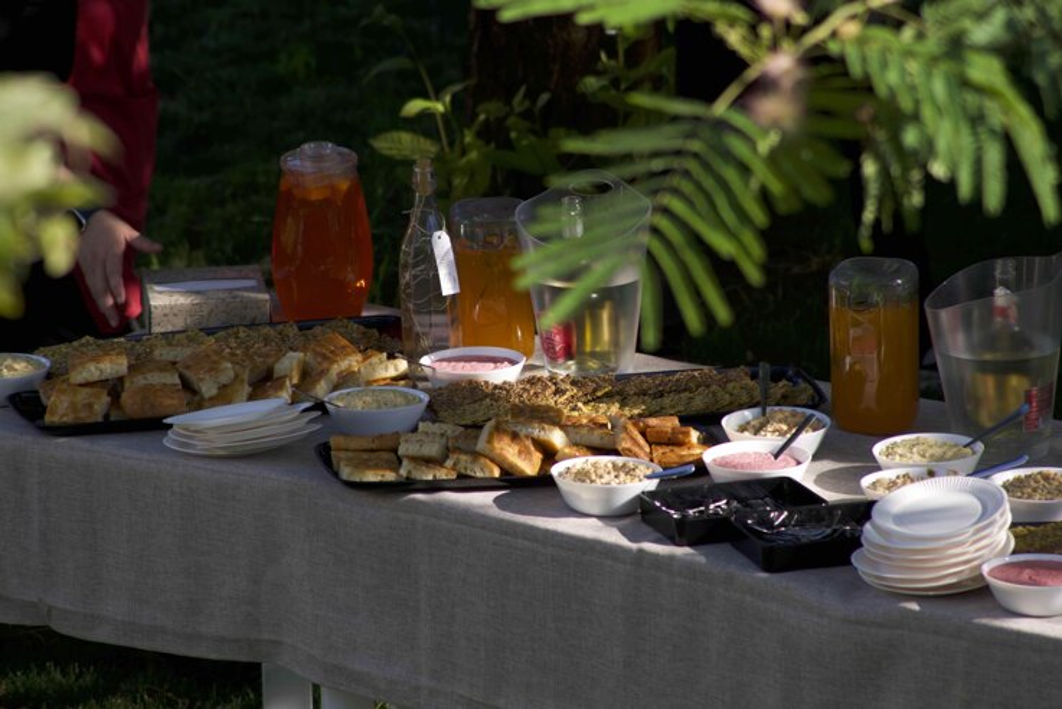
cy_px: 354
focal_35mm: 300
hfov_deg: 6.9
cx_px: 531
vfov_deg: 4.6
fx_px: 8853
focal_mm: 300
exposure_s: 1/100
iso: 100
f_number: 9
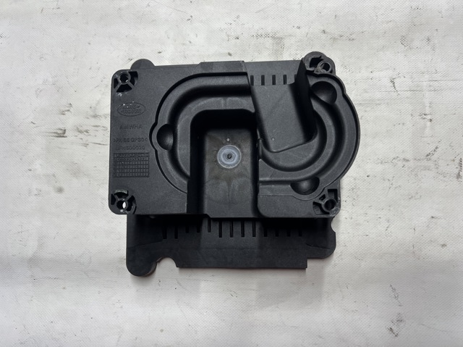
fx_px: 347
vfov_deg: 53.0
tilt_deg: -81.8
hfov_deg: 67.3
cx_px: 232
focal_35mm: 26
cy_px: 174
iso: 125
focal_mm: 5.7
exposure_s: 1/100
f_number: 1.5
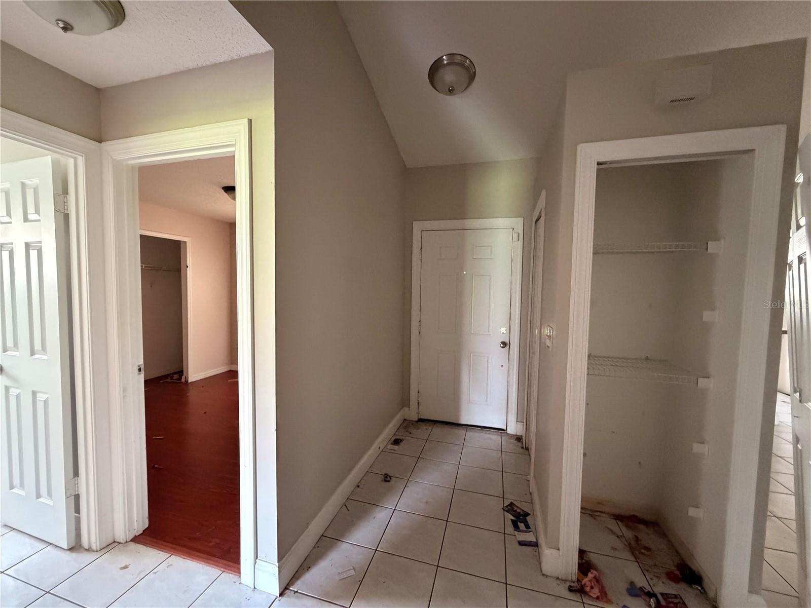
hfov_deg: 102.1
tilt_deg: -2.7
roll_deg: -0.8
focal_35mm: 14
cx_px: 406
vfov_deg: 85.7
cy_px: 304
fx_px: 328
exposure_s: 1/60
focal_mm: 2.22
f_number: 2.2
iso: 1000
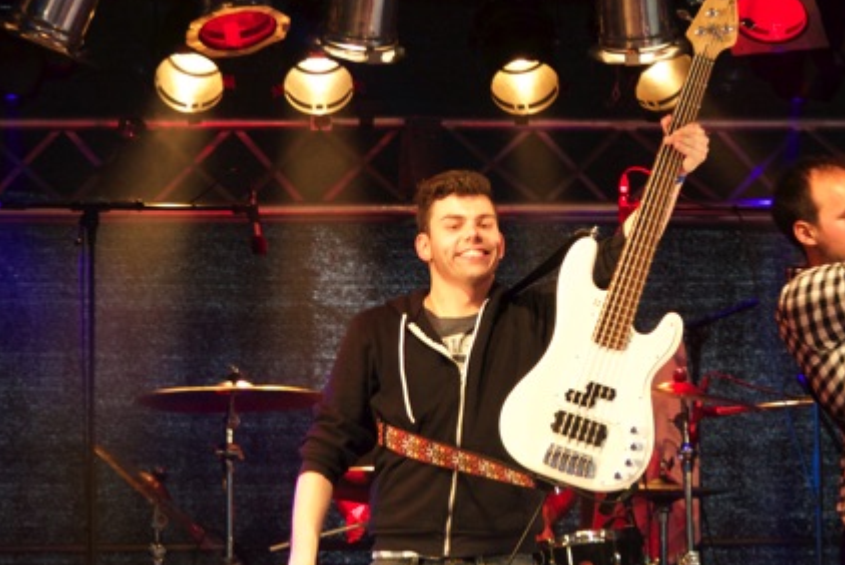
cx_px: 751
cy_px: 93
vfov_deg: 5.4
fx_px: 6036
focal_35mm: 257
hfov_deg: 8.0
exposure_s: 1/200
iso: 3200
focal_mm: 106
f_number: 5.6
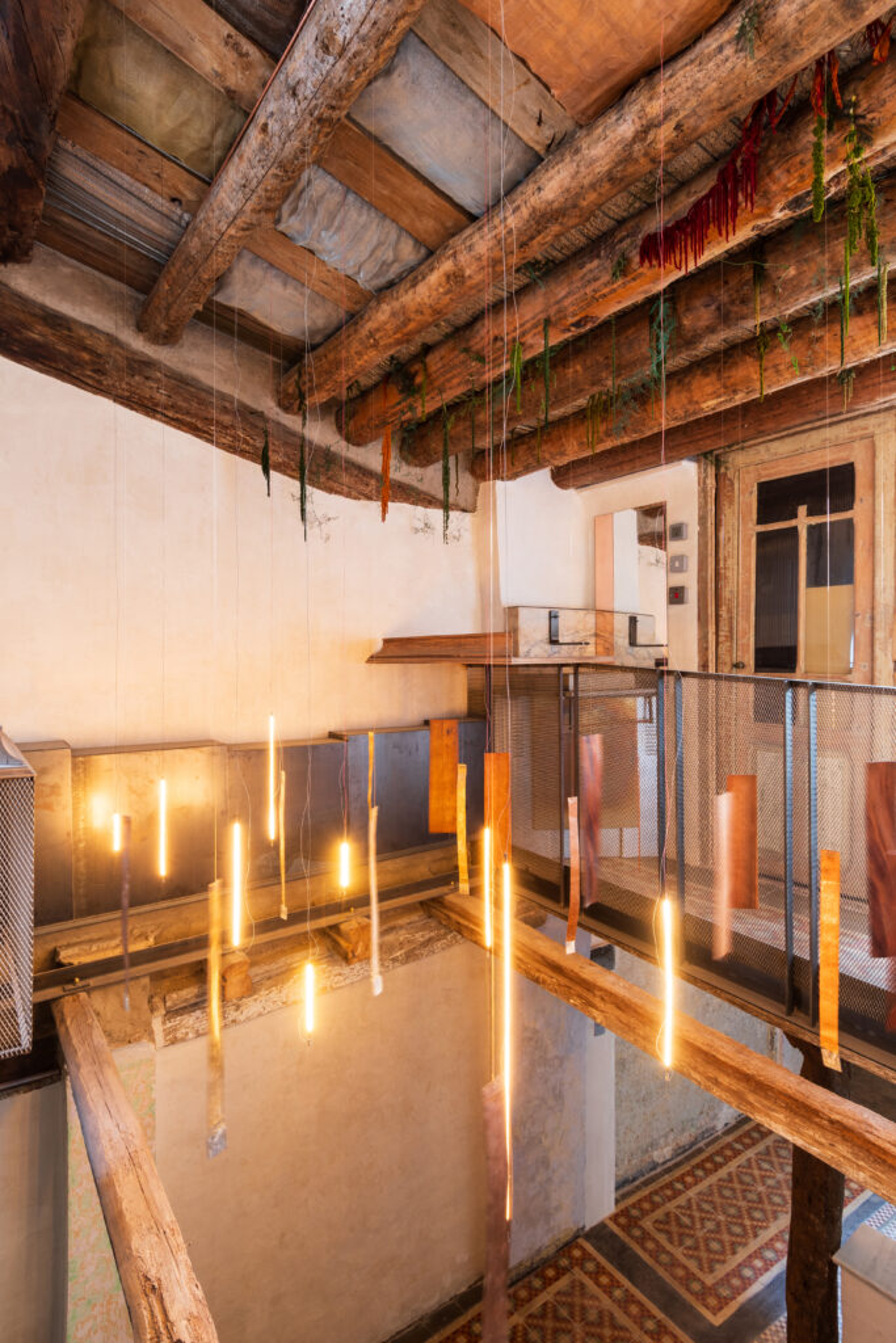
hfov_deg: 67.4
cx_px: 448
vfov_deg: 90.0
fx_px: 672
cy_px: 672
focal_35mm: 18
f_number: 8
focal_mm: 12
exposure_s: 8
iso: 100
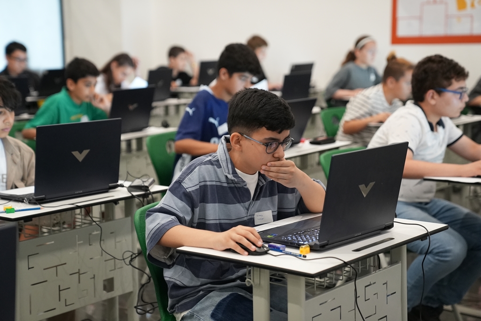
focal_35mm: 70
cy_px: 160
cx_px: 240
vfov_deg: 19.5
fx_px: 936
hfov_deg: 28.8
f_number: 2.8
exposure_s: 1/125
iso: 5000
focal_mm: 70
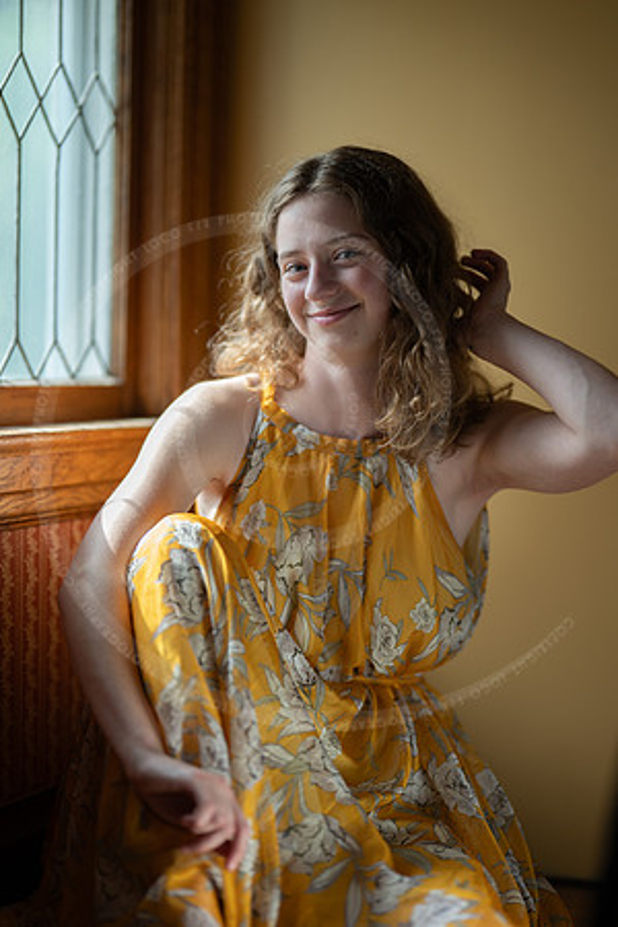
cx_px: 309
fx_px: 2189
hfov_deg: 16.1
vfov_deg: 23.9
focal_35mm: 85
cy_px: 464
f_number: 1.2
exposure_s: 1/500
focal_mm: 85
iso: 160
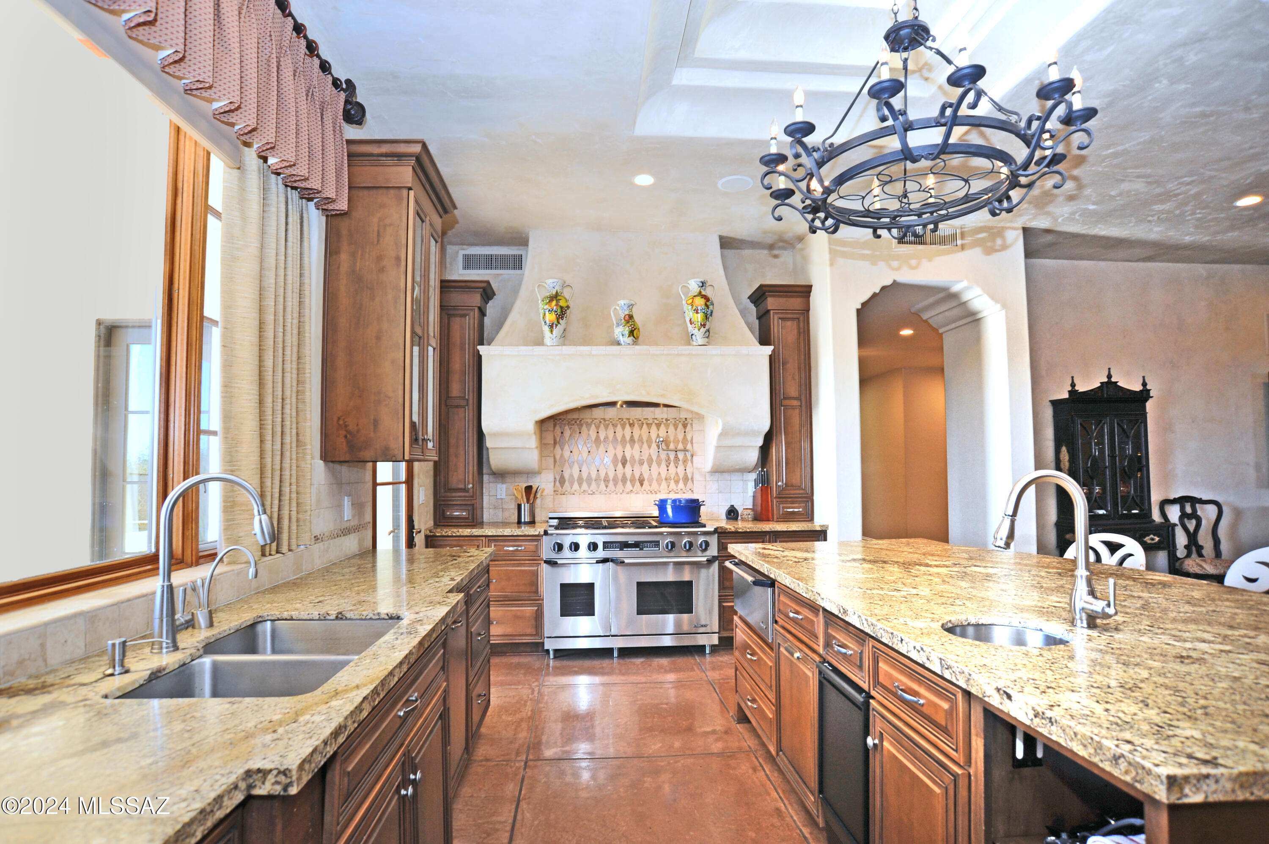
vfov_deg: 67.3
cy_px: 422
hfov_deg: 90.0
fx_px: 634
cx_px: 634
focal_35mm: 18
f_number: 8
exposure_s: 1/30
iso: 500
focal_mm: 18
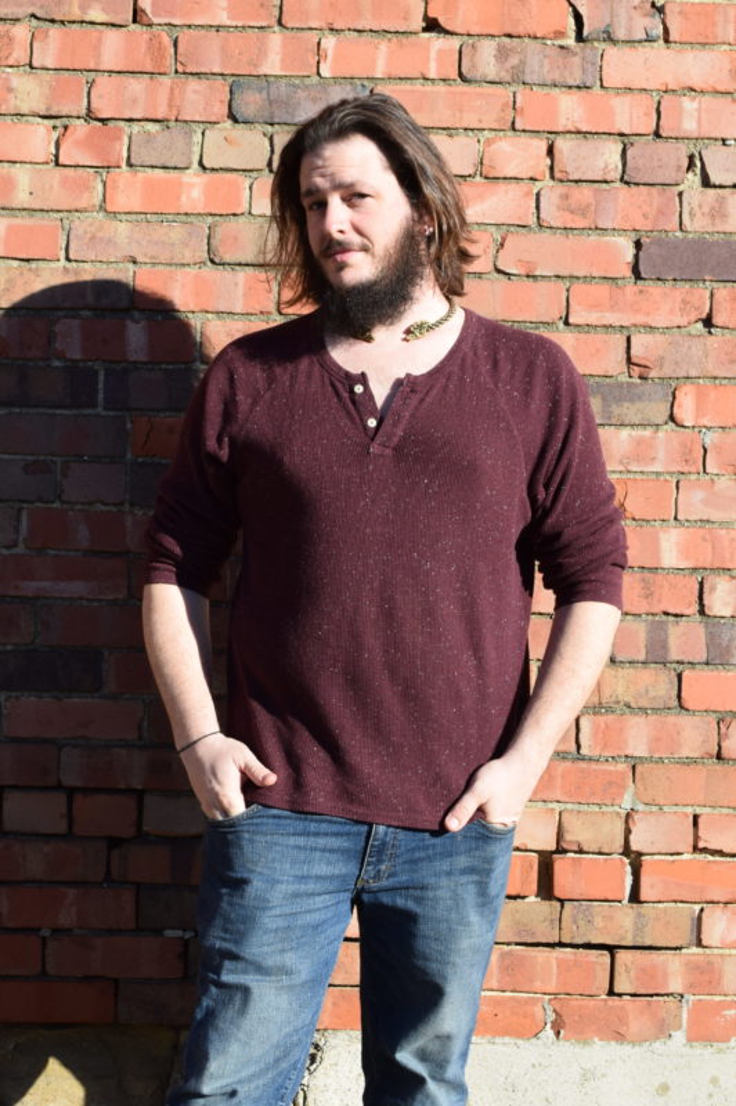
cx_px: 368
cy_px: 553
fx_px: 1659
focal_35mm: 54
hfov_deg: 25.0
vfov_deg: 36.9
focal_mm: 36
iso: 200
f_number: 8
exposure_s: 1/320
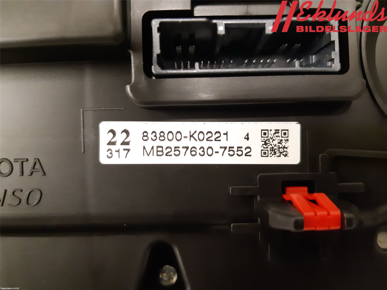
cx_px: 194
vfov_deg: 53.1
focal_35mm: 26
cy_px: 145
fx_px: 291
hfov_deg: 67.3
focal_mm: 3.93
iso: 400
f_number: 1.7
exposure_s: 1/25
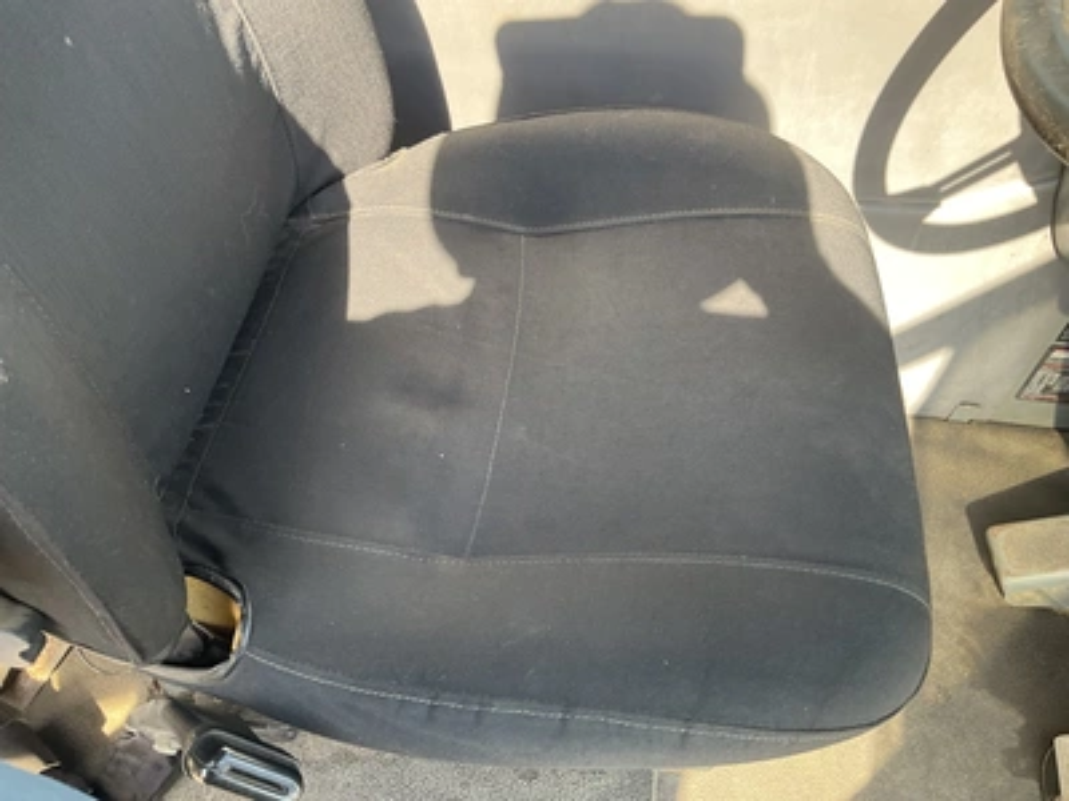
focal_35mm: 29
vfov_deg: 48.2
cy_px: 400
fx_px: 896
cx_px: 534
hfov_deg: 61.7
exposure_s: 1/122
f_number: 1.8
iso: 64
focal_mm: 3
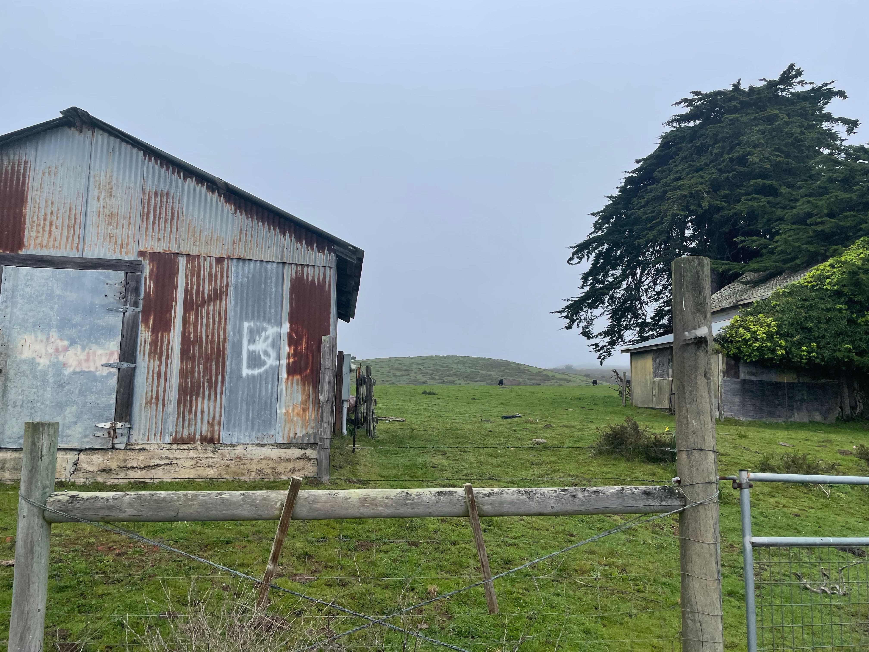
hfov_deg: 67.3
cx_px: 434
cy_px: 326
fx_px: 653
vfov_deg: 53.1
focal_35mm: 26
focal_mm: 4.2
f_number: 1.6
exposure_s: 1/1182
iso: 32
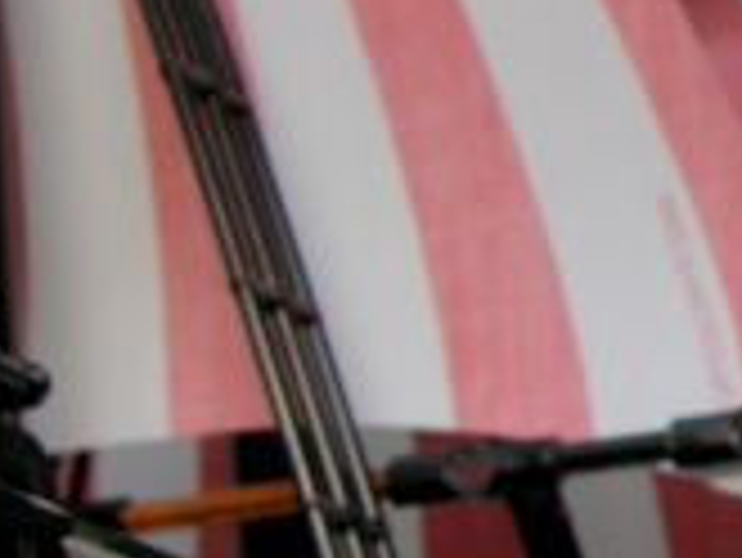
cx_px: -495
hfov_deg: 9.5
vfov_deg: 7.4
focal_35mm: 199
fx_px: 4269
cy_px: 760
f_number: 4
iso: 64
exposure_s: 1/15
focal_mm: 7.32
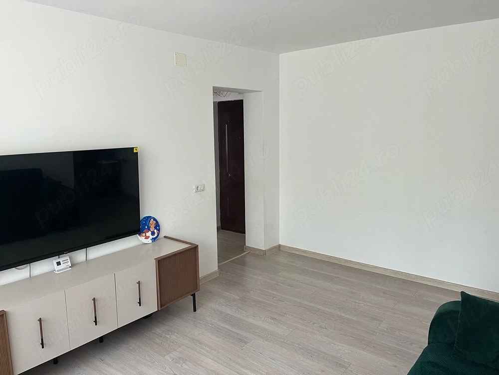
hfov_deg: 67.3
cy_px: 188
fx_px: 375
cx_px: 250
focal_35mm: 26
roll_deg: +0.9
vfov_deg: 53.1
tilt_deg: -9.4
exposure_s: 1/67
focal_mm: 5.1
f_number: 1.6
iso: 125
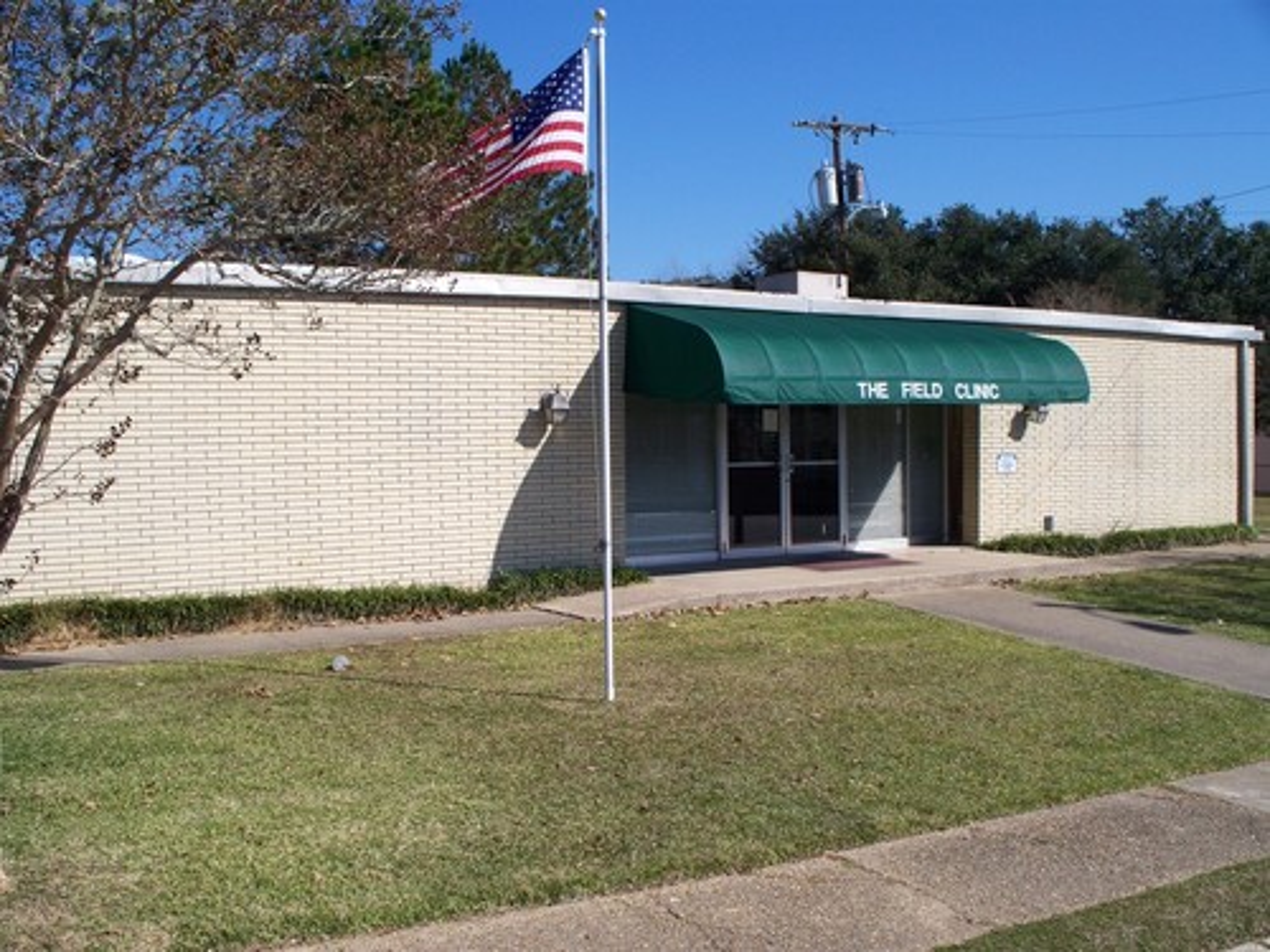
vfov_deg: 39.7
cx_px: 635
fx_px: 1321
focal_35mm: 36
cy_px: 476
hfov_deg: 51.4
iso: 64
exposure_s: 1/400
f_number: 5
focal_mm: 7.54
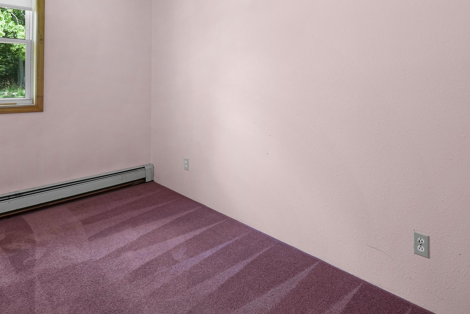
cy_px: 74
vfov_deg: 54.3
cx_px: 226
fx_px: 287
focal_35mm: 22
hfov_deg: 78.5
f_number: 9
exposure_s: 1.6
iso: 2000
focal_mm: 13
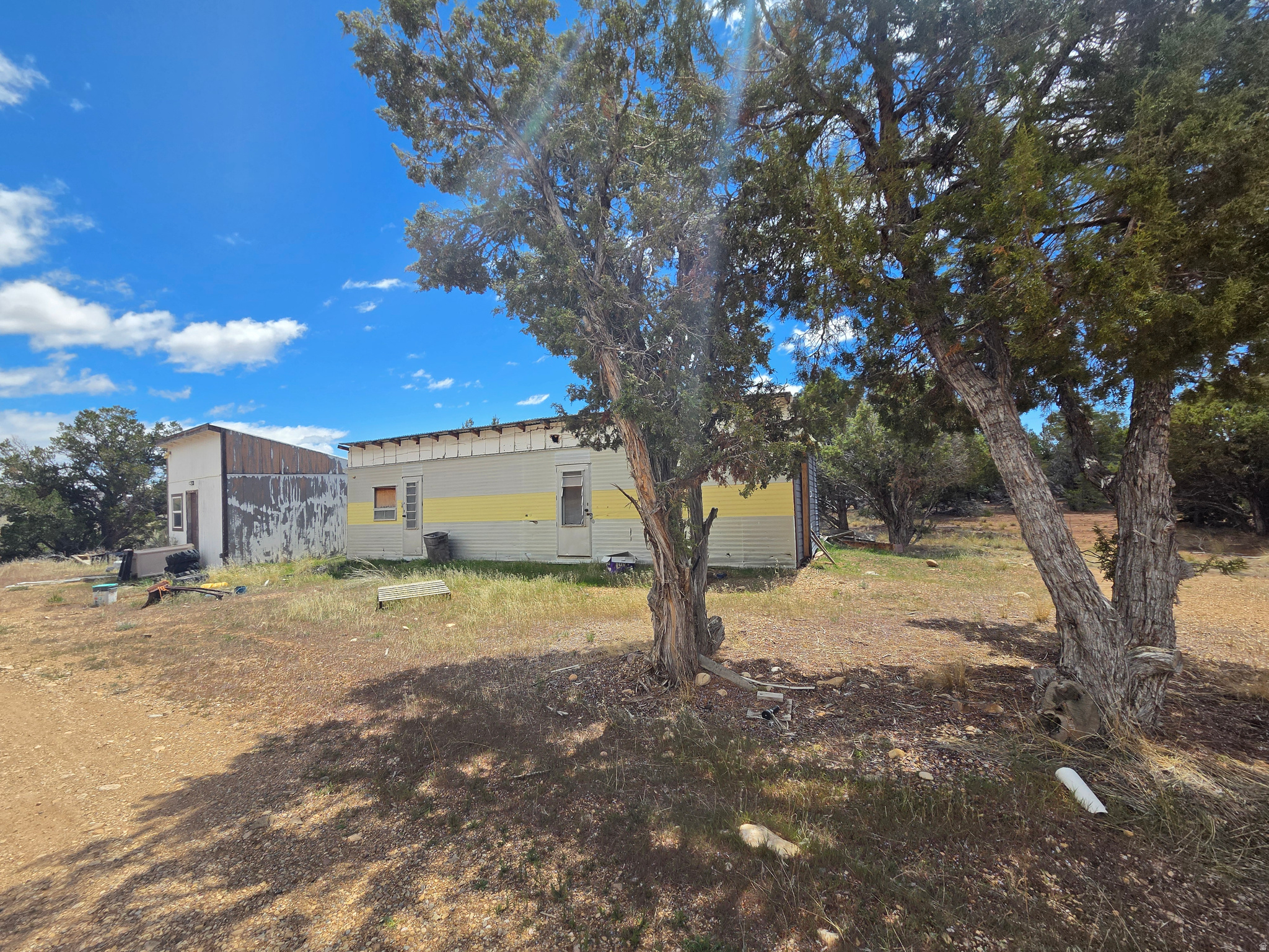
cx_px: 634
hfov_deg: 106.2
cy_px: 476
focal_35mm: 13
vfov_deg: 89.9
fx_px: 477
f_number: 2.2
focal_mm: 2.2
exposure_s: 1/2483
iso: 100
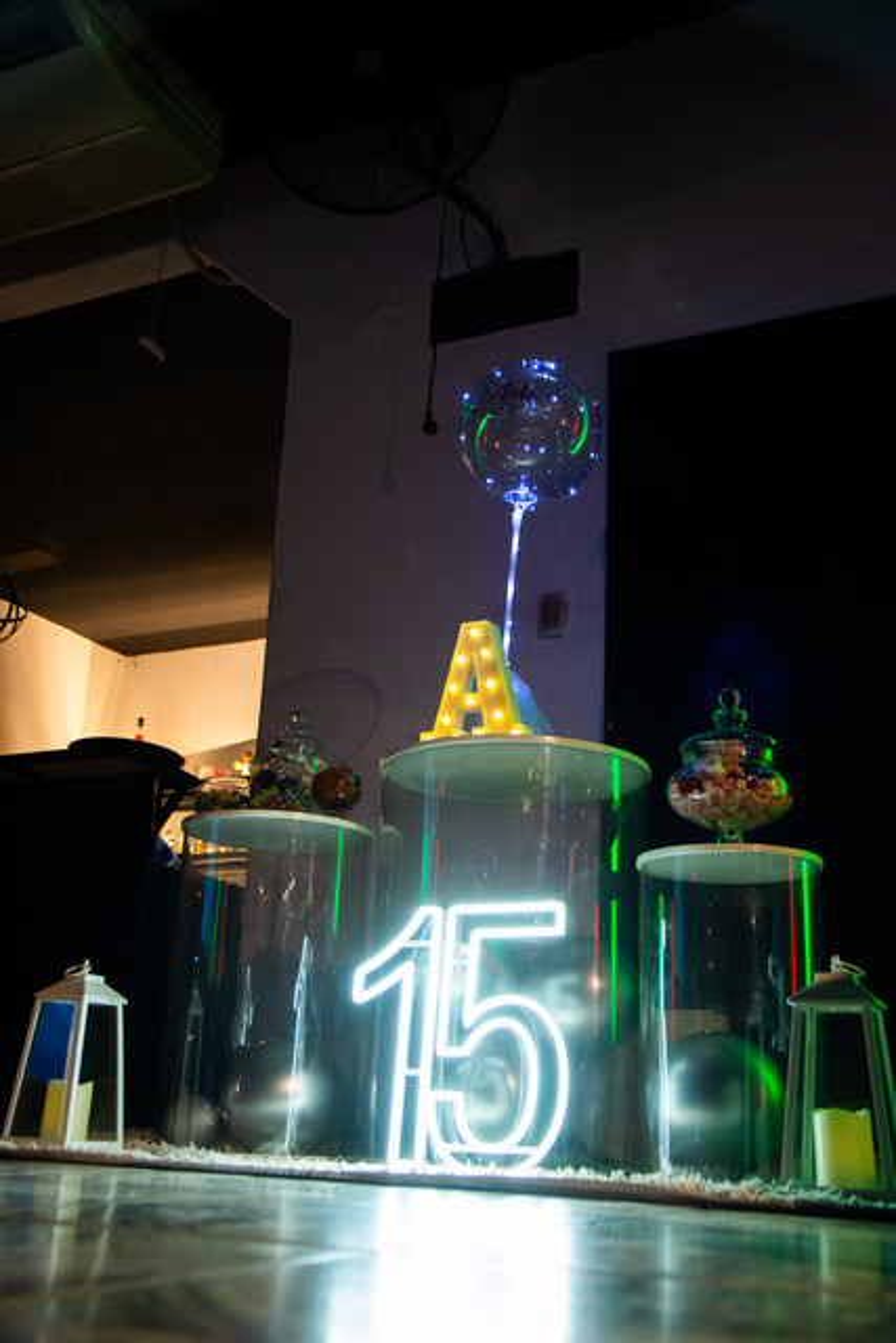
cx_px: 448
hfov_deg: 36.9
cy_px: 672
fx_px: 1343
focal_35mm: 36
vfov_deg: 53.1
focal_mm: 24
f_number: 3
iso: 2500
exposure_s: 1/100
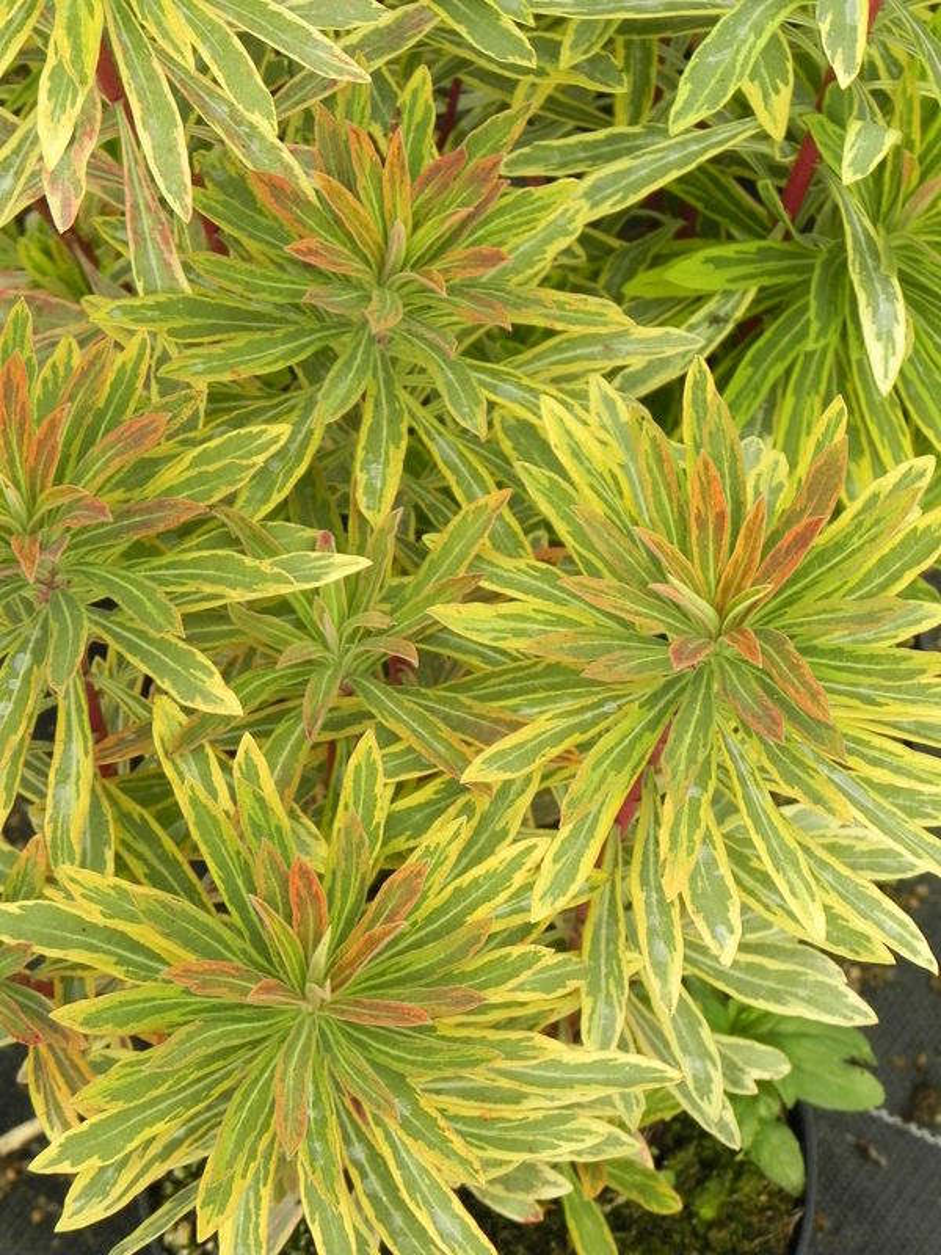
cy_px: 628
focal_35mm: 129
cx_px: 470
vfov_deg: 15.3
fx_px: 4676
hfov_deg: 11.5
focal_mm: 23
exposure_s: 1/250
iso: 160
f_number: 5
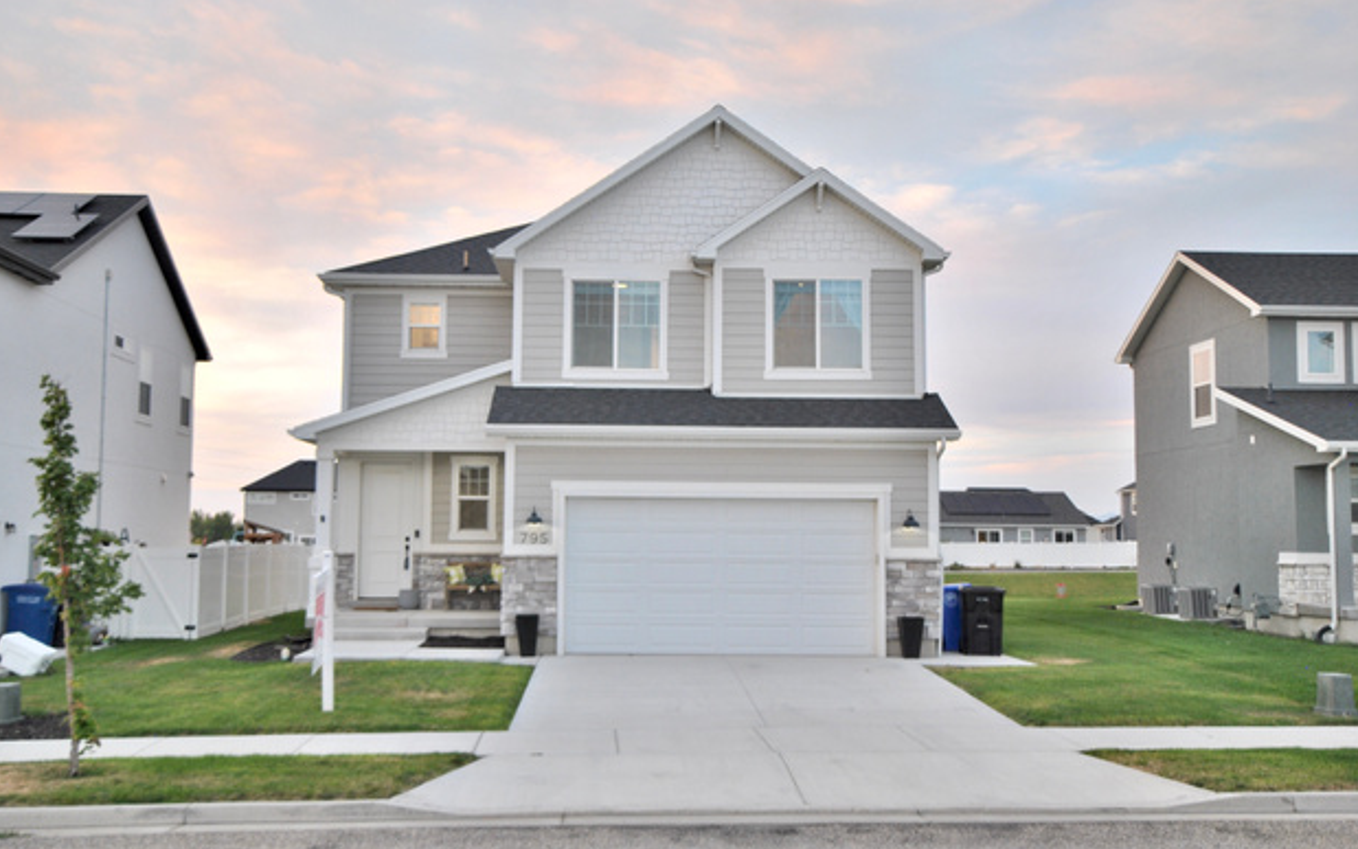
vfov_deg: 33.6
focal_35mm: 38
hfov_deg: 51.5
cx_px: 658
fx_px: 1407
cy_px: 448
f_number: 4.5
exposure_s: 1/50
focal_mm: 24
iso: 200
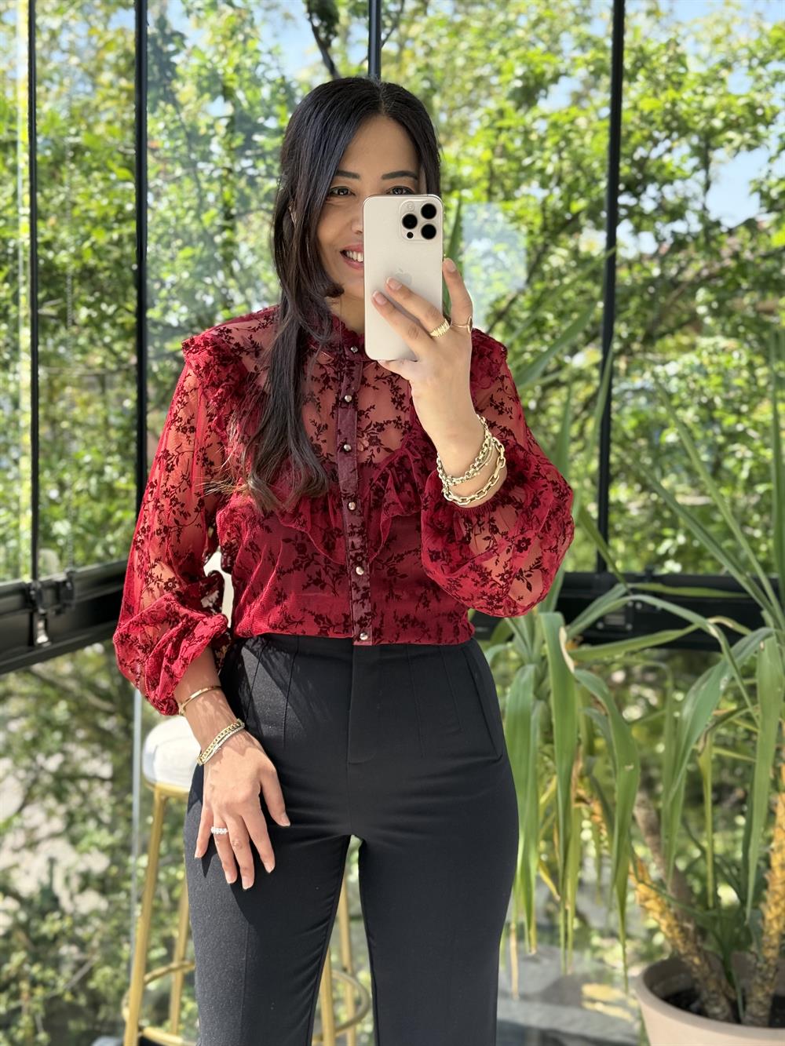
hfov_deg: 30.3
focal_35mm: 48
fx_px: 1451
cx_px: 392
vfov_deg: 39.7
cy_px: 523
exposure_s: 1/381
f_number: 1.78
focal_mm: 6.76
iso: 64
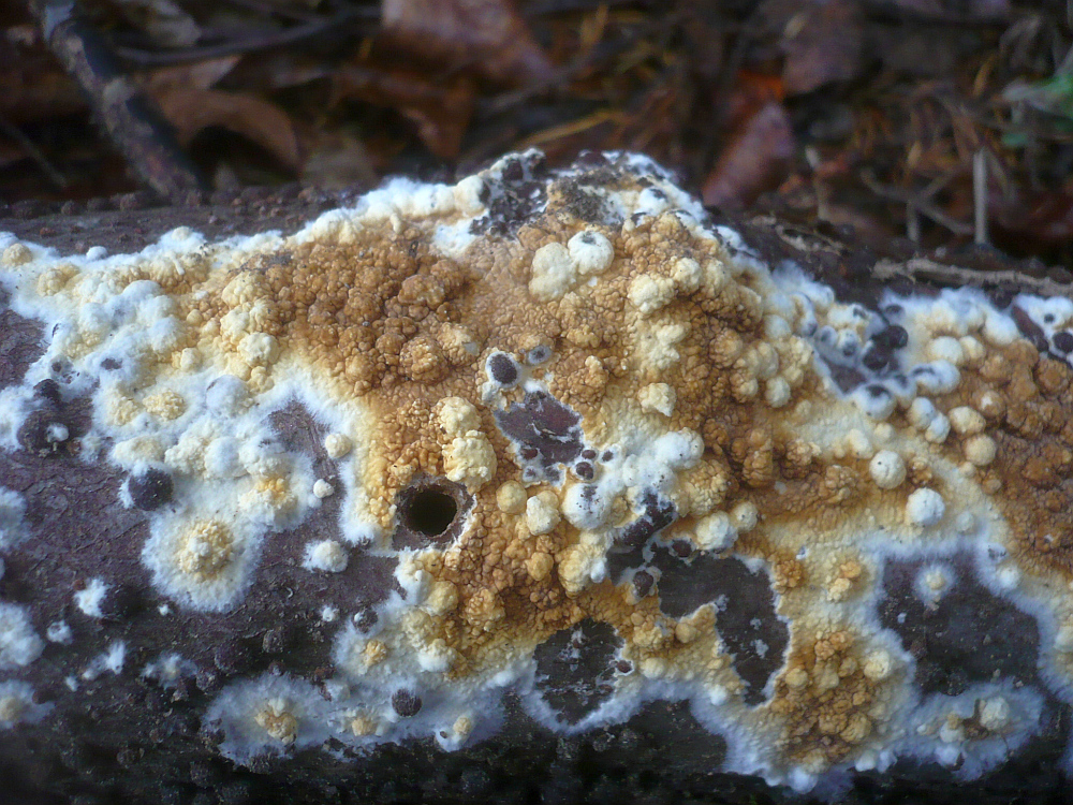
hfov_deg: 52.6
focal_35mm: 35
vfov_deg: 40.7
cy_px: 402
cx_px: 536
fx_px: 1085
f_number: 2.8
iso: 160
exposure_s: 1/30
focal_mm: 5.8
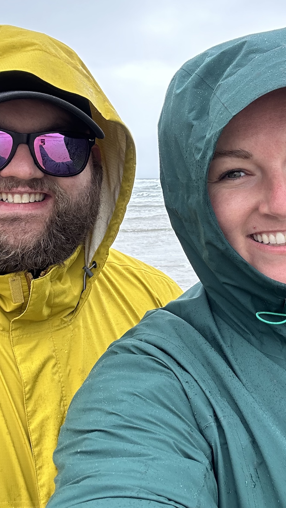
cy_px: 207
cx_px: 184
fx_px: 580
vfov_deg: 47.1
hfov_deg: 27.6
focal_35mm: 43
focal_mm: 2.69
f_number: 1.9
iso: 25
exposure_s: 1/258
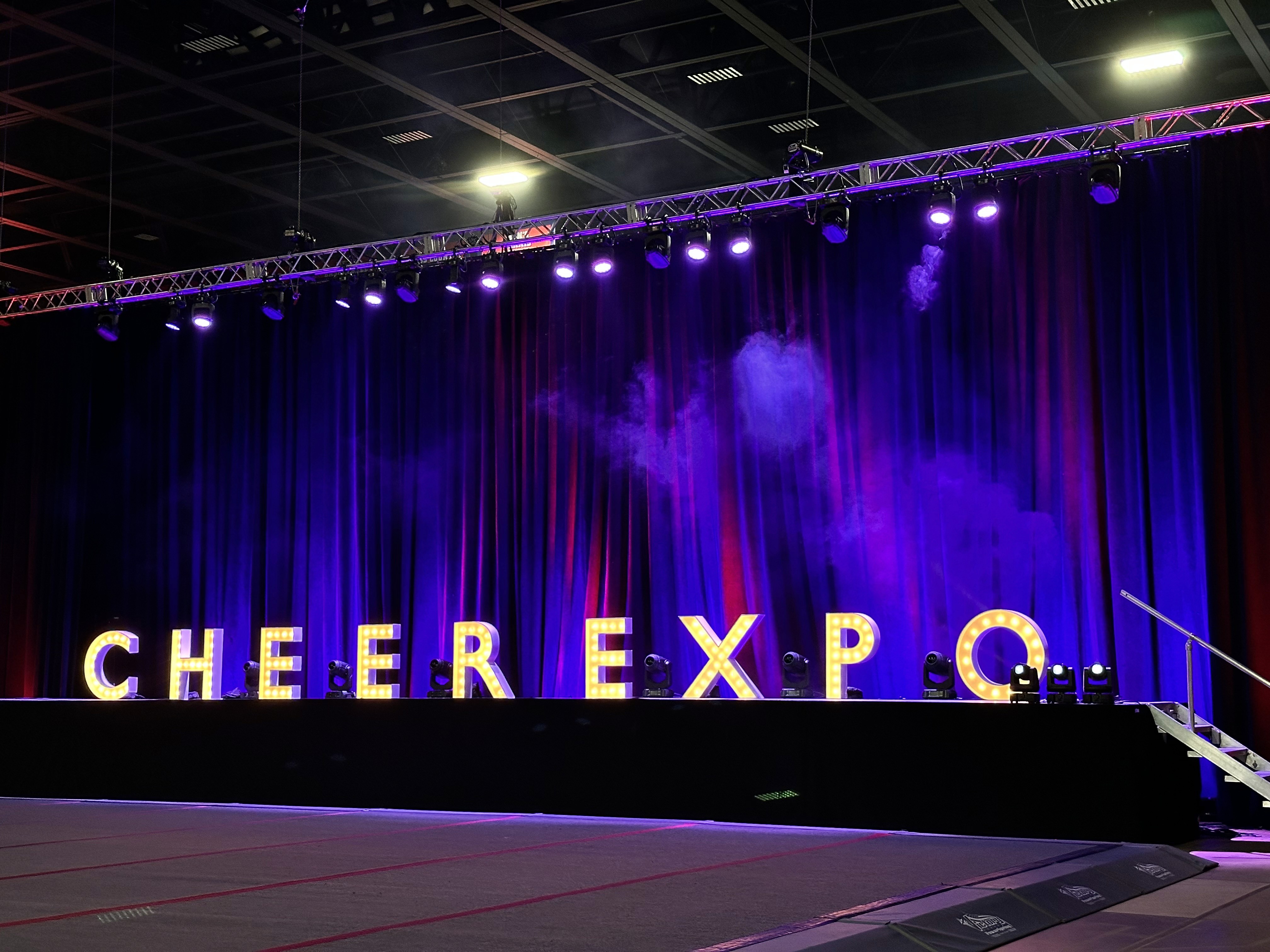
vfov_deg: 30.3
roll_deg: +0.0
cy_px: 476
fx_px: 1761
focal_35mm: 48
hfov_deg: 39.7
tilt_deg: +6.9
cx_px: 635
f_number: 1.78
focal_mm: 6.86
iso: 250
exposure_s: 1/40
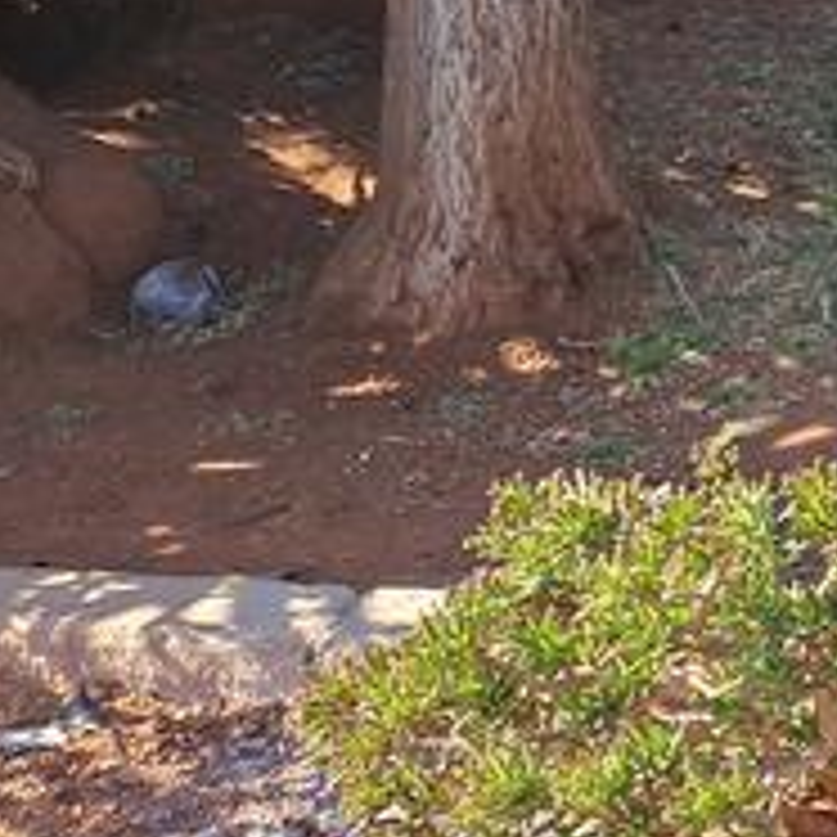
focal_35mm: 95
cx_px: 1710
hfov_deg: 14.8
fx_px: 2599
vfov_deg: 17.0
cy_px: -328
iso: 32
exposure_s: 1/396
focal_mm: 4.65
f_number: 1.8
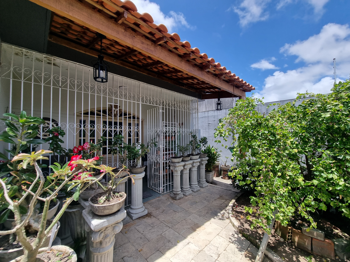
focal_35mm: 13
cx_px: 175
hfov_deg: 106.2
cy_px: 131
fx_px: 131
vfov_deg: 89.9
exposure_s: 1/1268
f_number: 2.2
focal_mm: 2.2
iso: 50
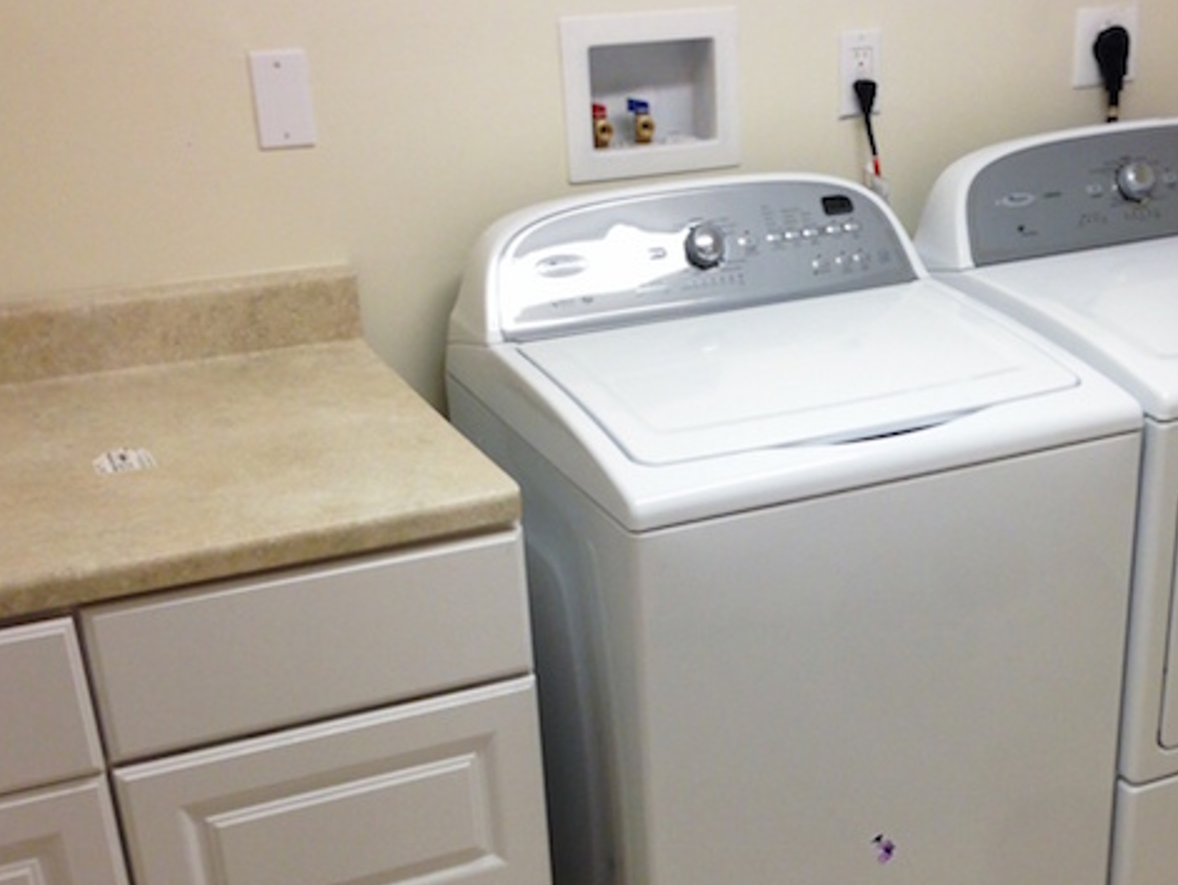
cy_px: 695
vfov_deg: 25.7
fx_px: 1907
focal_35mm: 56
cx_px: 813
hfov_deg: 33.9
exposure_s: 1/20
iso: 64
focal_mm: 4.13
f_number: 2.4
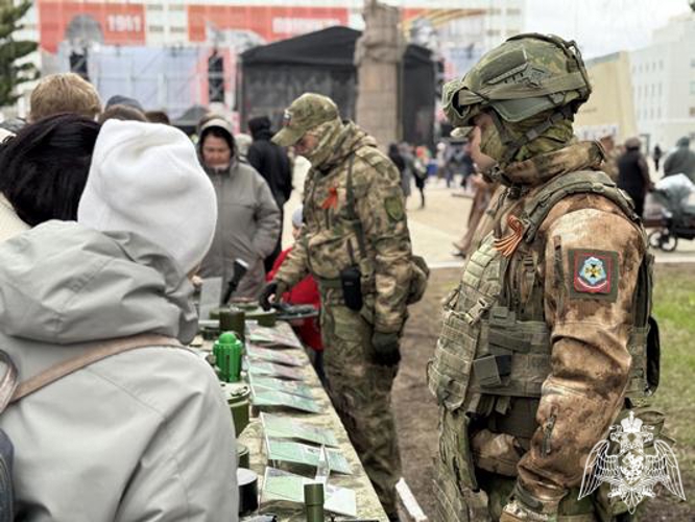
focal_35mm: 48
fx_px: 964
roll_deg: +0.6
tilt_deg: -4.6
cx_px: 348
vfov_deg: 30.3
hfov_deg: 39.6
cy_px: 261
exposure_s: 1/726
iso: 64
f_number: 1.78
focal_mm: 6.76
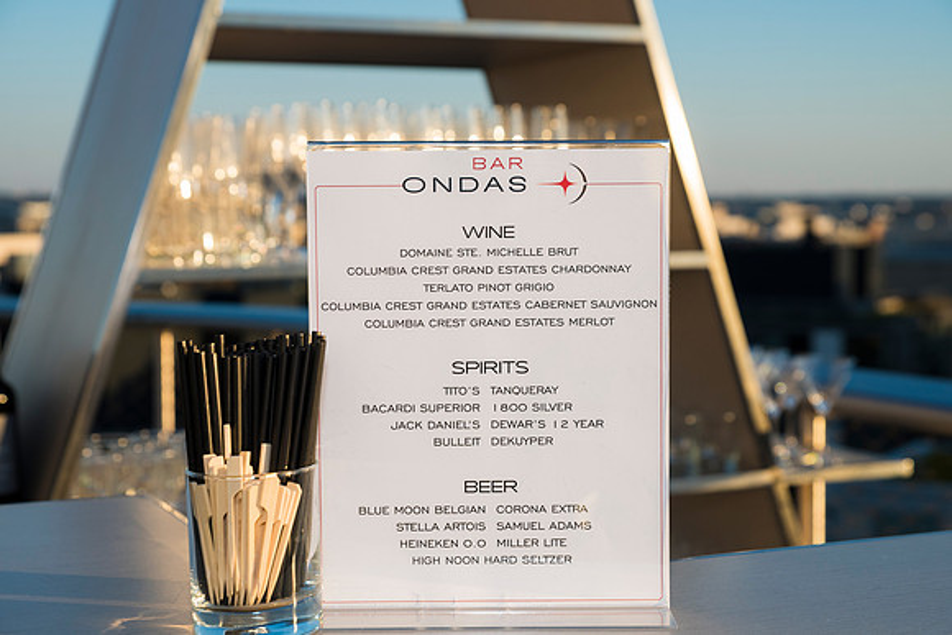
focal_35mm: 62
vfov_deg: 21.9
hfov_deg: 32.4
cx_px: 476
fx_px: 1640
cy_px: 318
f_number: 5.6
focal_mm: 62
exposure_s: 1/1000
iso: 400
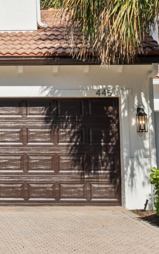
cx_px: -171
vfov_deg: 13.4
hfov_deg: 8.1
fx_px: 1068
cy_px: -13
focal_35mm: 154
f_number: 9
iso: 100
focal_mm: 35
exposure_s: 1/80
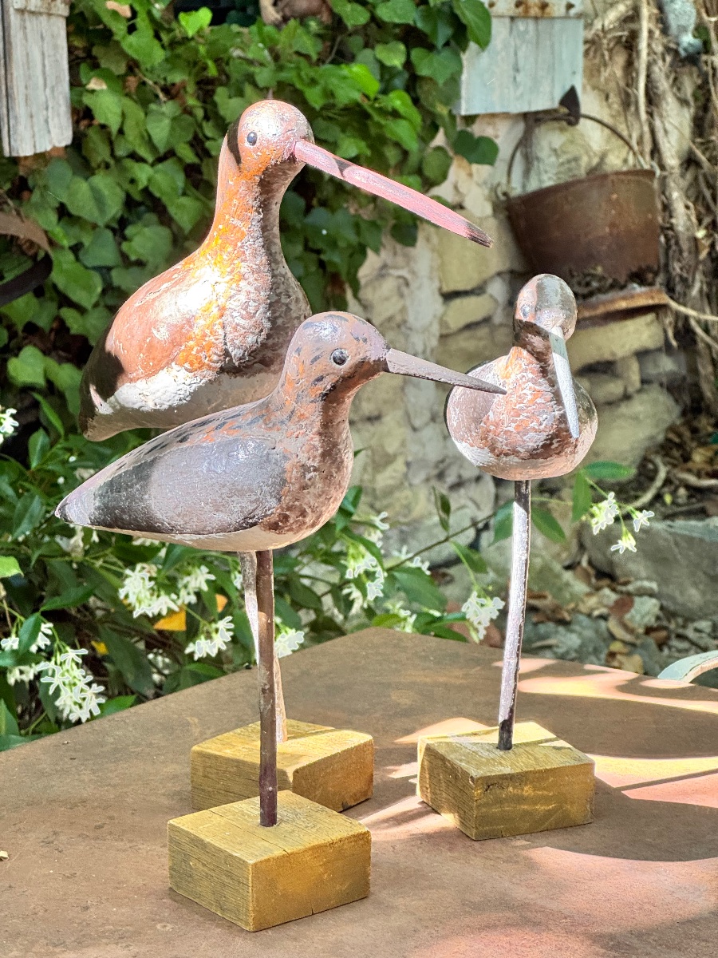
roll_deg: +3.8
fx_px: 2129
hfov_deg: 19.1
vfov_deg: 25.3
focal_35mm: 77
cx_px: 359
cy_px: 479
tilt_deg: -8.7
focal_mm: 9
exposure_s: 1/99
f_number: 2.8
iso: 160
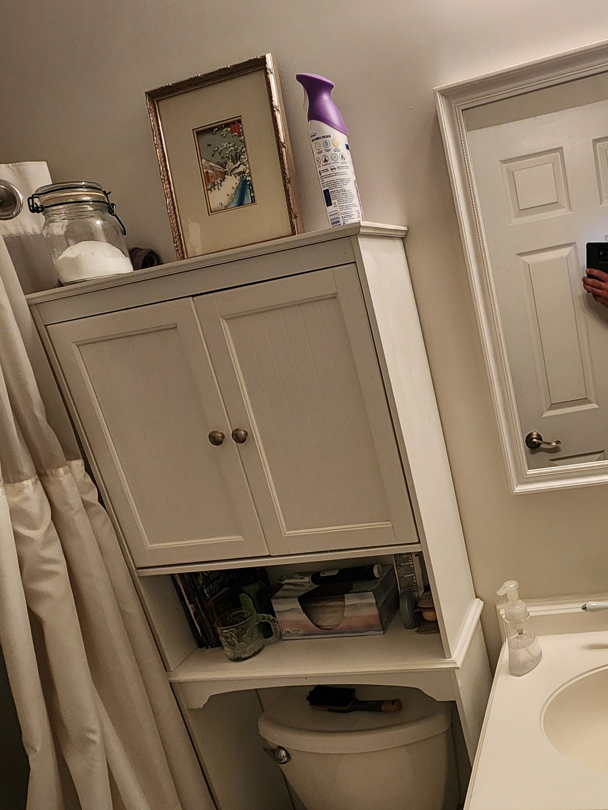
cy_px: 481
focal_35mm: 25
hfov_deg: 51.4
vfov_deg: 68.8
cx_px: 487
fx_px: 585
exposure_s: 1/60
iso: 250
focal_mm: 2.2
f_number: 2.2
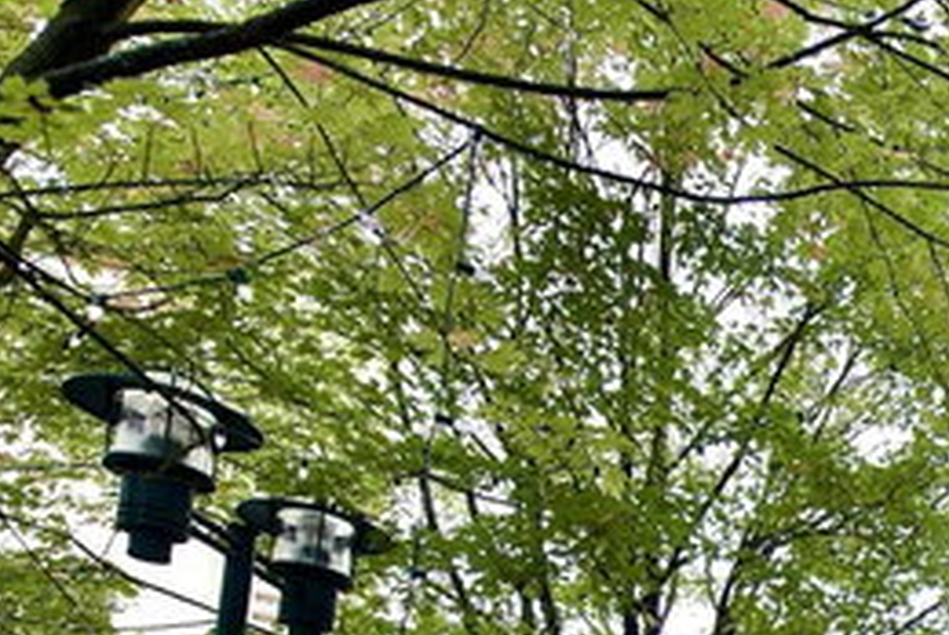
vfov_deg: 24.9
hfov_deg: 30.0
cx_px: 1372
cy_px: 920
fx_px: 1135
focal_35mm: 43
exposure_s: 1/40
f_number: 3.2
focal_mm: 14
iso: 100
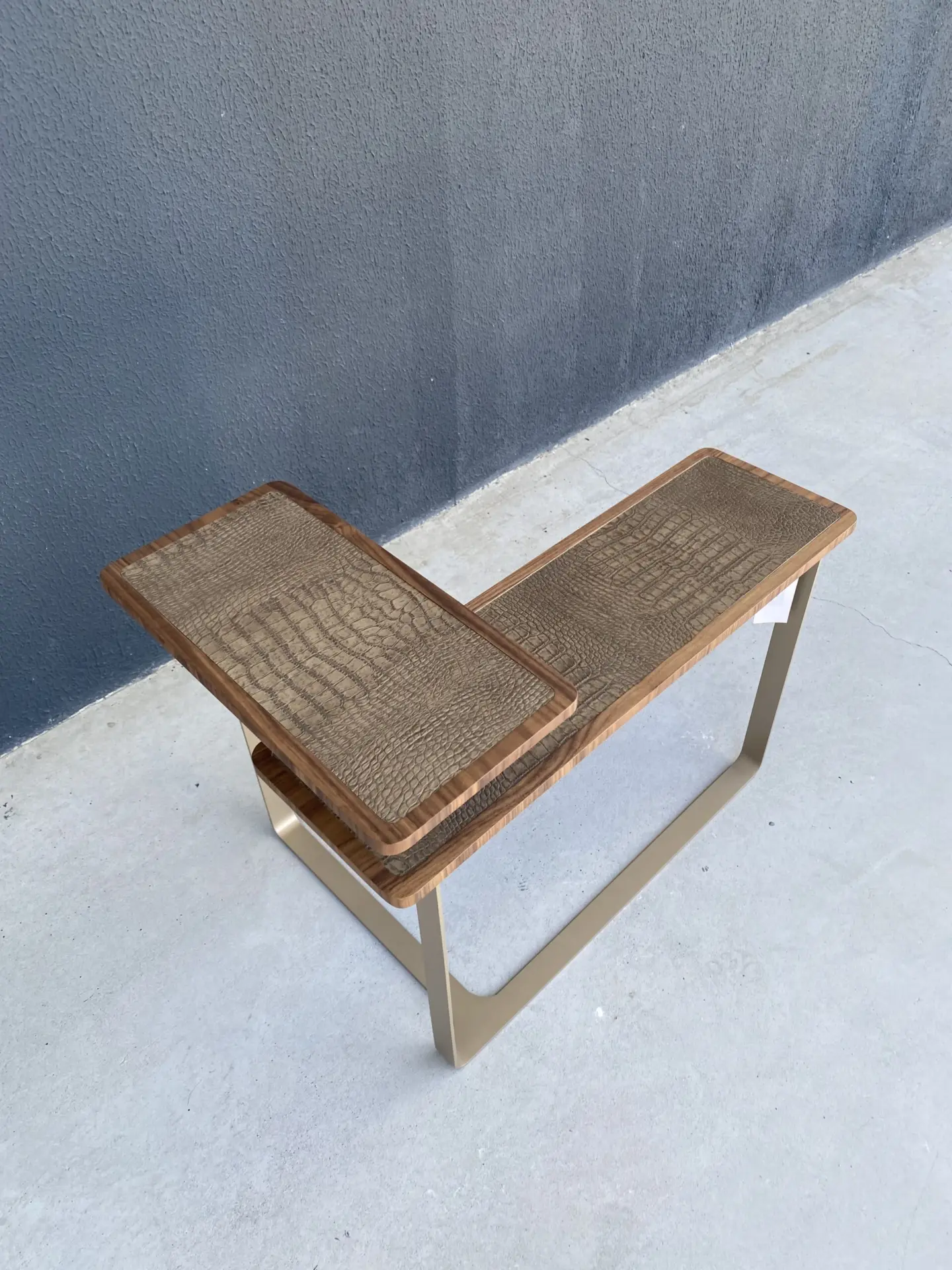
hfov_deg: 53.1
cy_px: 635
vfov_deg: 67.3
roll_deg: +0.2
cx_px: 476
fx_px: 953
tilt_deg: -41.5
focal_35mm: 26
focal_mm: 4.25
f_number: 1.8
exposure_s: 1/317
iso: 32
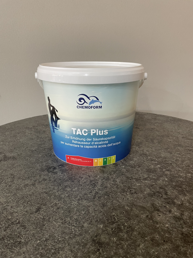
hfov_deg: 53.1
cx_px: 96
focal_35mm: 26
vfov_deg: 67.3
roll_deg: -0.2
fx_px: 193
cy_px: 129
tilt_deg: -22.8
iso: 200
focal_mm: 4.2
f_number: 1.6
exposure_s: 1/50
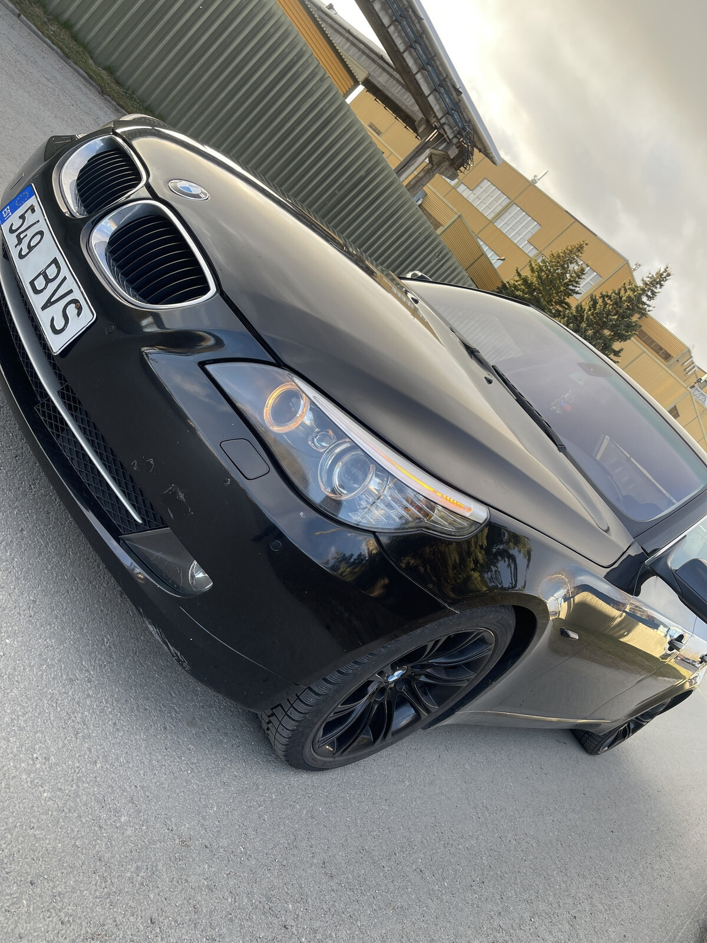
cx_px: 354
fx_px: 681
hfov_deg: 54.9
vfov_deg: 69.4
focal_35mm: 25
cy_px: 472
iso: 32
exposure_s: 1/144
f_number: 1.6
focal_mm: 5.1
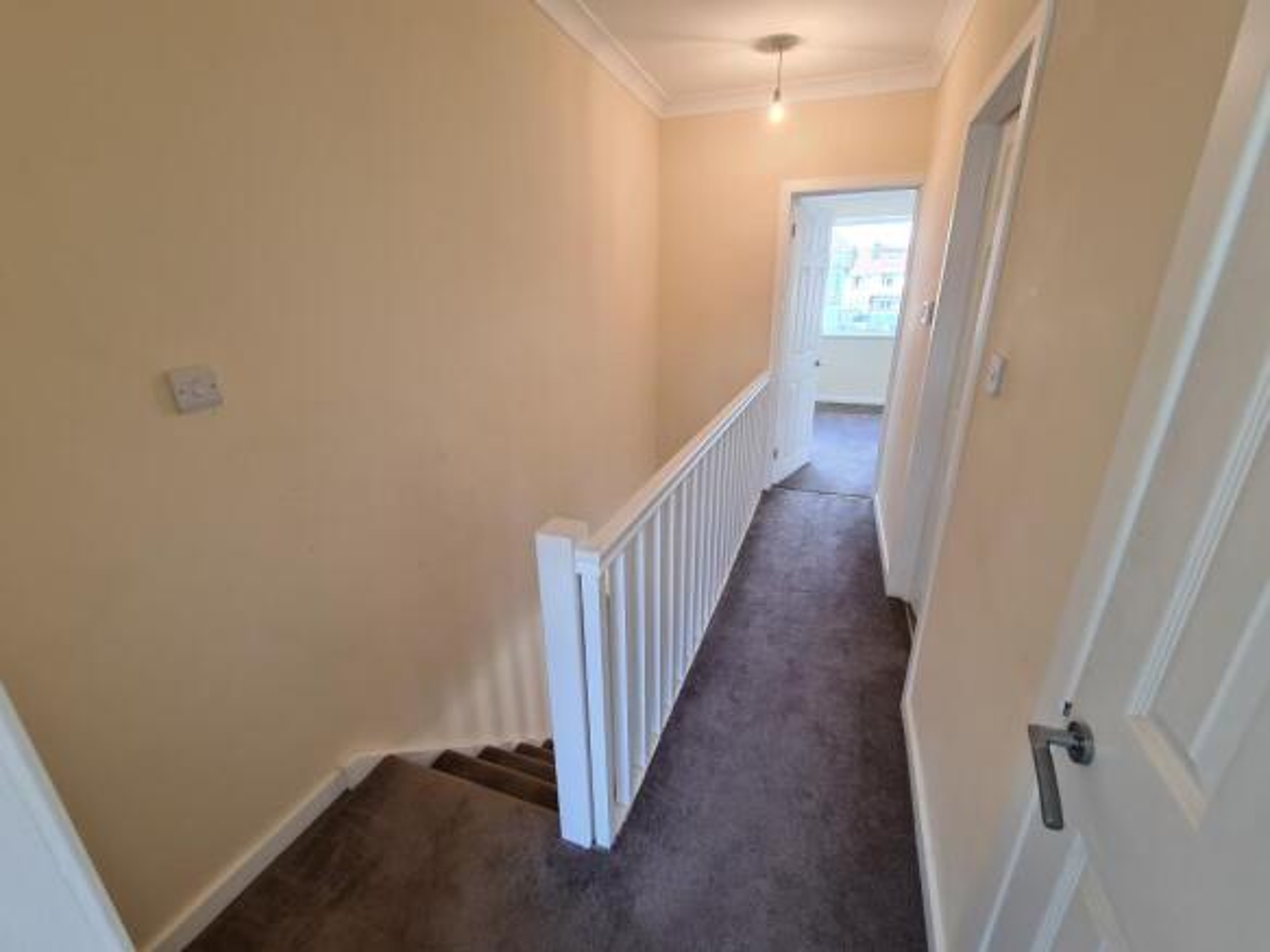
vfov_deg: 89.9
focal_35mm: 13
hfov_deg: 106.2
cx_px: 635
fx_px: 477
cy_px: 476
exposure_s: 1/50
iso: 100
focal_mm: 2.2
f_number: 2.2
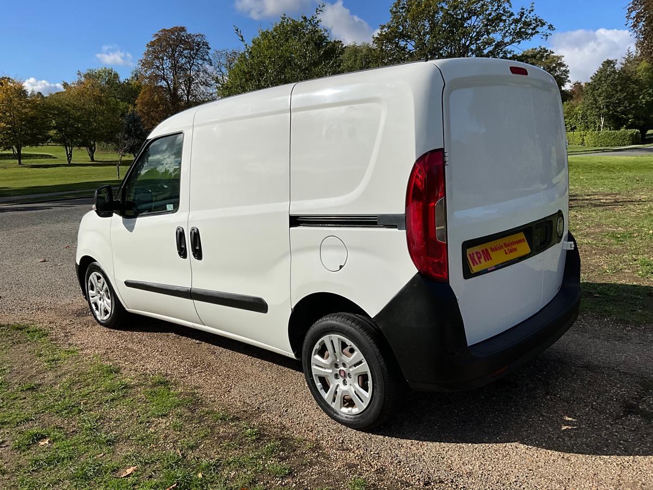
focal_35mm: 29
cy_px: 245
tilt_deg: -11.8
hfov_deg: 61.7
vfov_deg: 48.2
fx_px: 547
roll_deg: -0.7
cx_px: 326
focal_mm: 3
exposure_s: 1/4405
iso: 25
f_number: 1.8
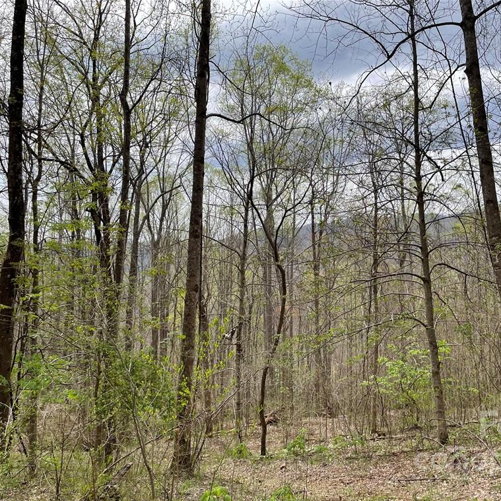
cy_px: 253
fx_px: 508
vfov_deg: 52.5
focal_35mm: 31
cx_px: 275
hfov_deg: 52.4
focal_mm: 4.2
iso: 32
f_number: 1.6
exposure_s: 1/2398
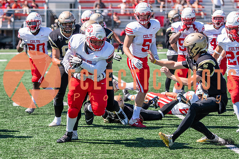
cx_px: 103
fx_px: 1231
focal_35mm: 185
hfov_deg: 11.1
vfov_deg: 7.4
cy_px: 90
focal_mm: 105
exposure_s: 1/2000
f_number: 2.8
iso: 160
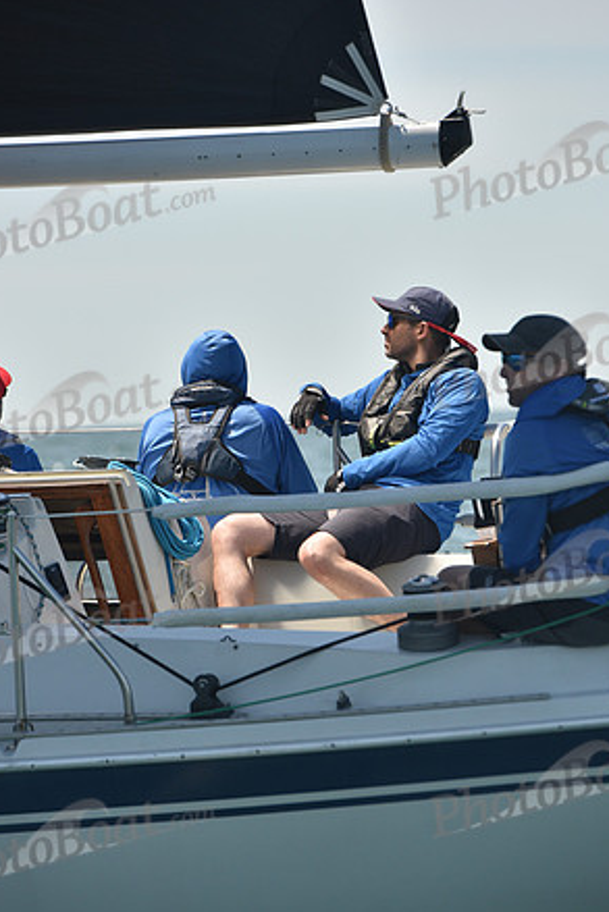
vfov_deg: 7.8
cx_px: 323
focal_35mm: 264
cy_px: 494
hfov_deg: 5.2
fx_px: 6693
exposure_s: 1/800
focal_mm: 200
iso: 250
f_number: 5.6
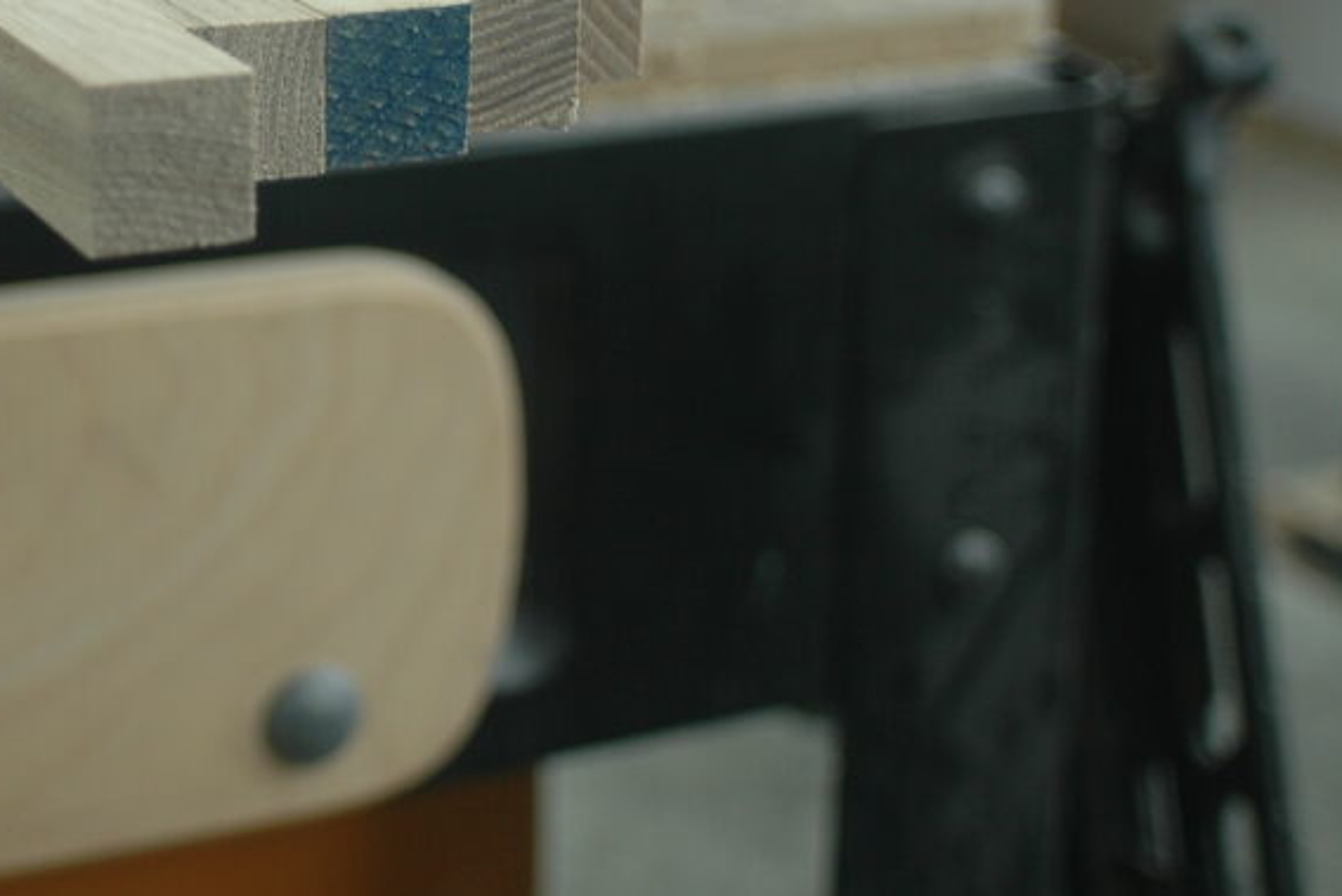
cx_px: 272
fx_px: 2834
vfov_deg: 17.5
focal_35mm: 76
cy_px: -41
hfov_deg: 26.2
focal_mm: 20
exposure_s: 1/30
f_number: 2.8
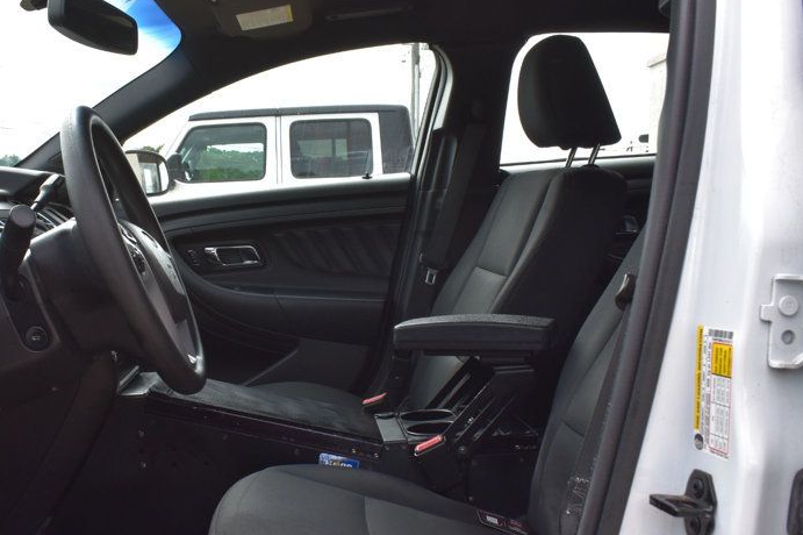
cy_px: 319
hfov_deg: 48.0
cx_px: 296
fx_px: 892
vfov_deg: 33.3
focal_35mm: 40
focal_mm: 18
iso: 400
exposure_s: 1/200
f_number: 10
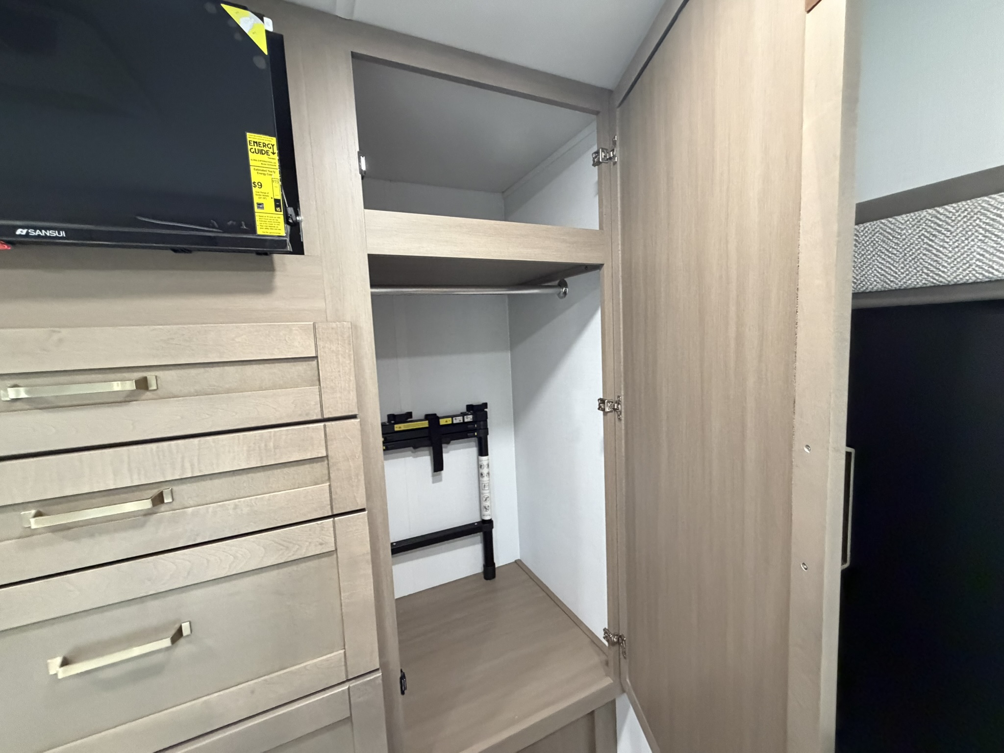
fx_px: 406
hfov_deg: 102.1
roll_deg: +3.0
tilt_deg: -2.6
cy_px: 376
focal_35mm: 14
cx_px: 502
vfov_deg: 85.7
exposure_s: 1/60
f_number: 2.2
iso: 640
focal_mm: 2.22
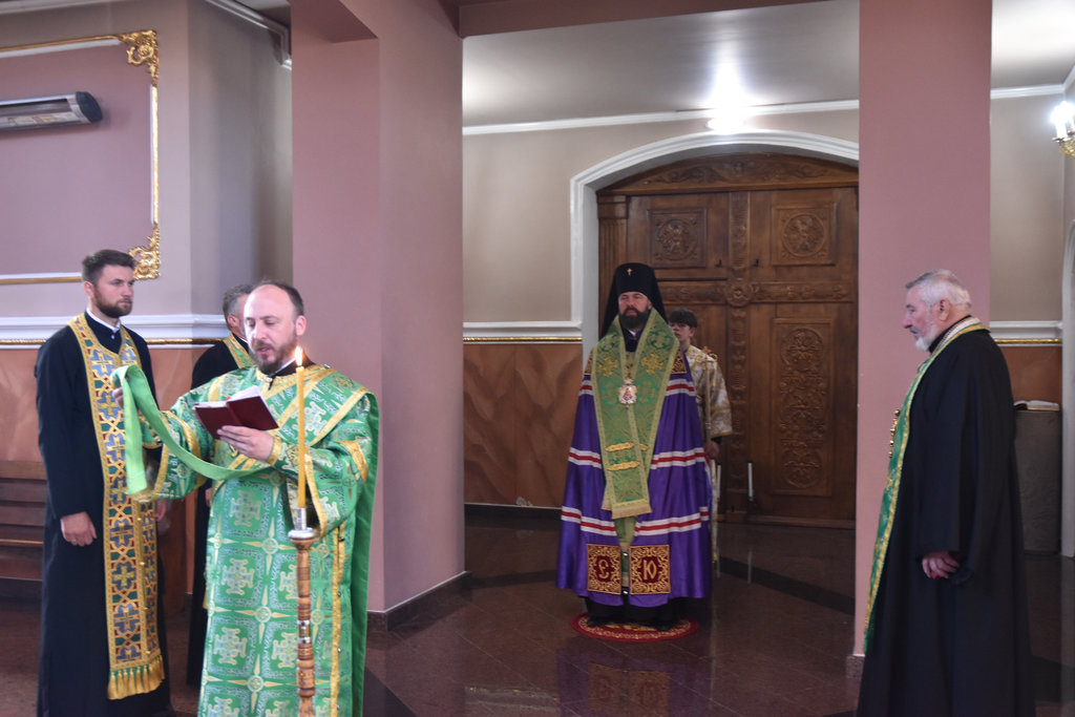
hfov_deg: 51.3
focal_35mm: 38
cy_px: 358
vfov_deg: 35.5
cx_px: 538
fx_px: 1120
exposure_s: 1/40
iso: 1400
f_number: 3.8
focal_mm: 25
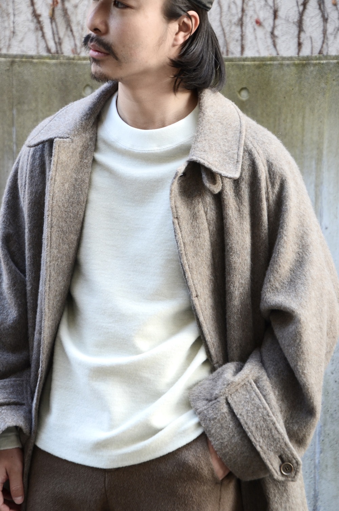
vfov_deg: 21.9
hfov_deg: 14.6
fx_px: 1319
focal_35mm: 93
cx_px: 170
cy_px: 256
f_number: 5
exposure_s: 1/100
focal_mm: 62
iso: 500
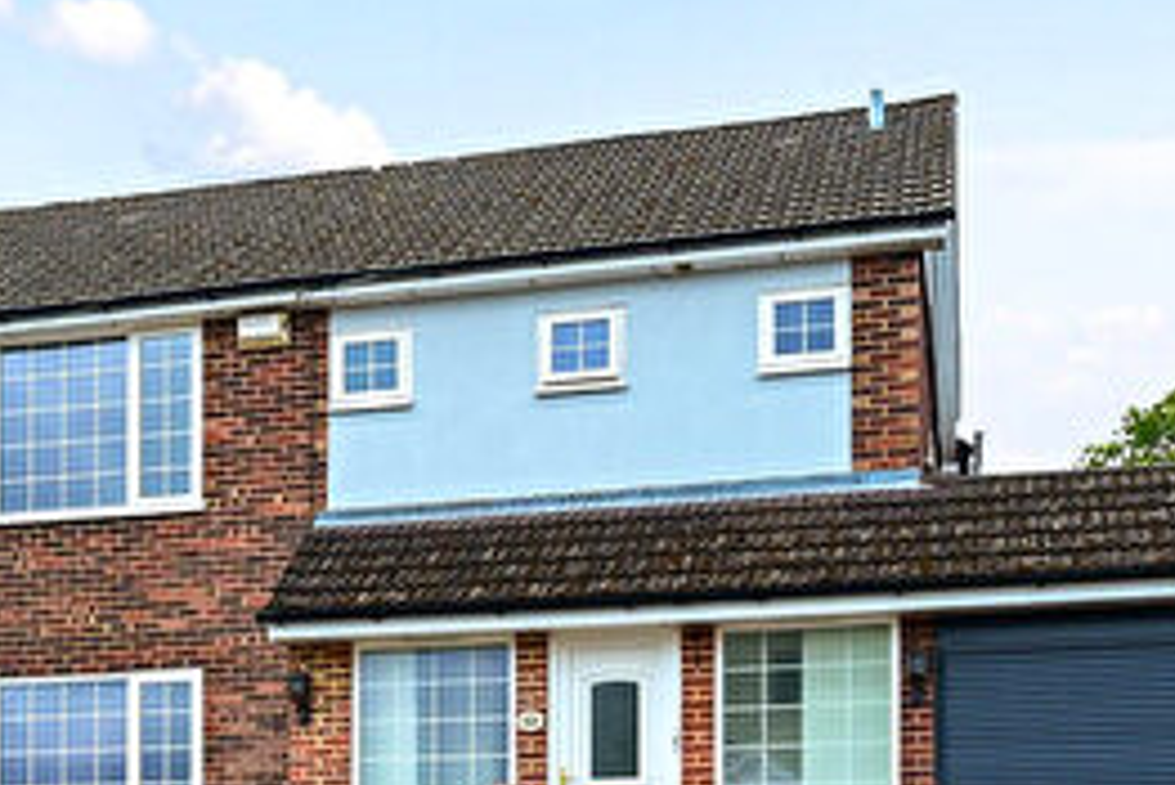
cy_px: 848
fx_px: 2090
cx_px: 161
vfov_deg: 20.4
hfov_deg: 30.3
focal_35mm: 64
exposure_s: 1/640
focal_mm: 24
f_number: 5.6
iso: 400
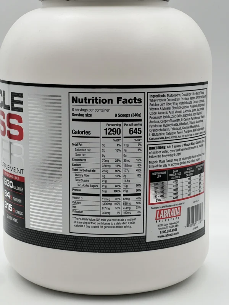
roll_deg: +0.2
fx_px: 679
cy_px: 152
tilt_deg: -8.9
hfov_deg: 19.1
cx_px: 114
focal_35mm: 77
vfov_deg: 25.3
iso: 32
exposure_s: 1/111
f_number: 2.8
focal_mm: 9
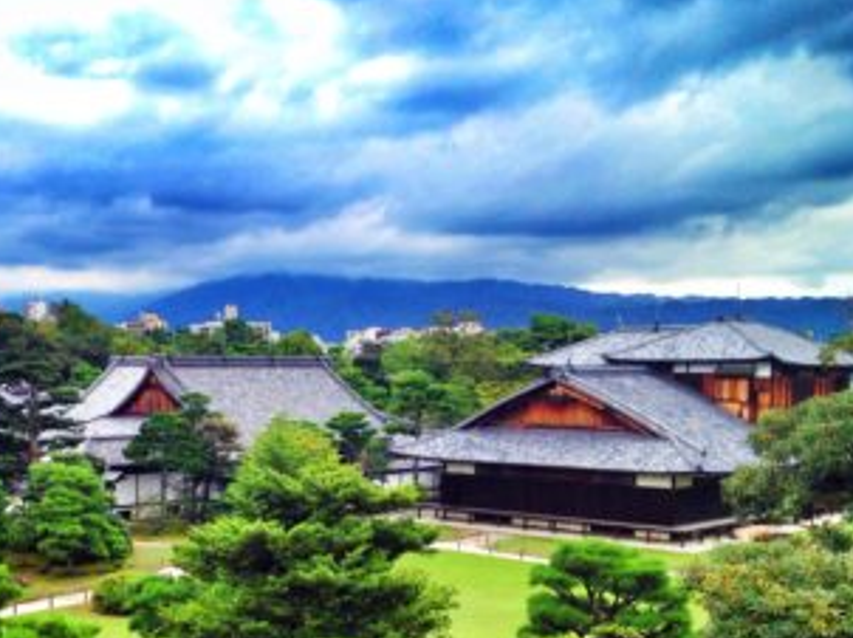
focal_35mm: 58
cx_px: 209
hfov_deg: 32.6
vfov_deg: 24.9
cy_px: 473
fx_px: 1428
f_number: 2.4
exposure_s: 1/218
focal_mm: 4.28
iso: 50
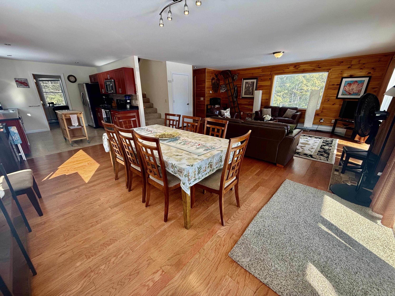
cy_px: 148
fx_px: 160
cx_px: 198
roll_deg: +0.5
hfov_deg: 102.1
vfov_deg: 85.7
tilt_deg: -19.2
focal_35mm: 14
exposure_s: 1/120
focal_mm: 2.22
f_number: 2.2
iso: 64
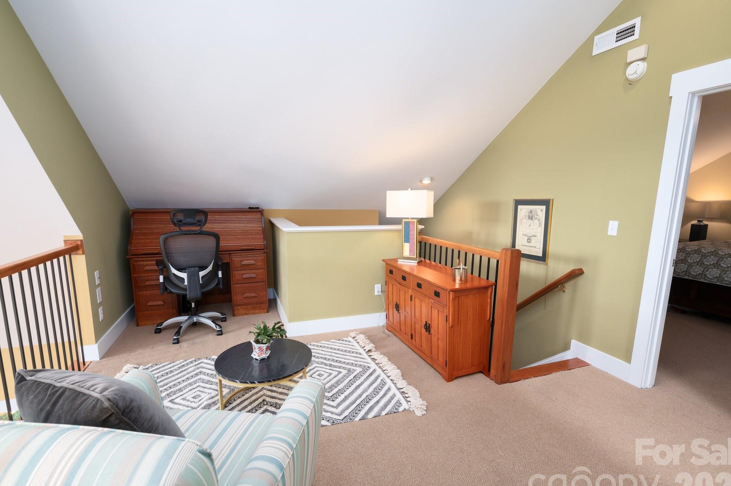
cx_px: 368
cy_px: 255
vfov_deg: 70.3
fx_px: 345
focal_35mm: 17
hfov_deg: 93.3
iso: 200
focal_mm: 16
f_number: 8
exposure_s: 1/20
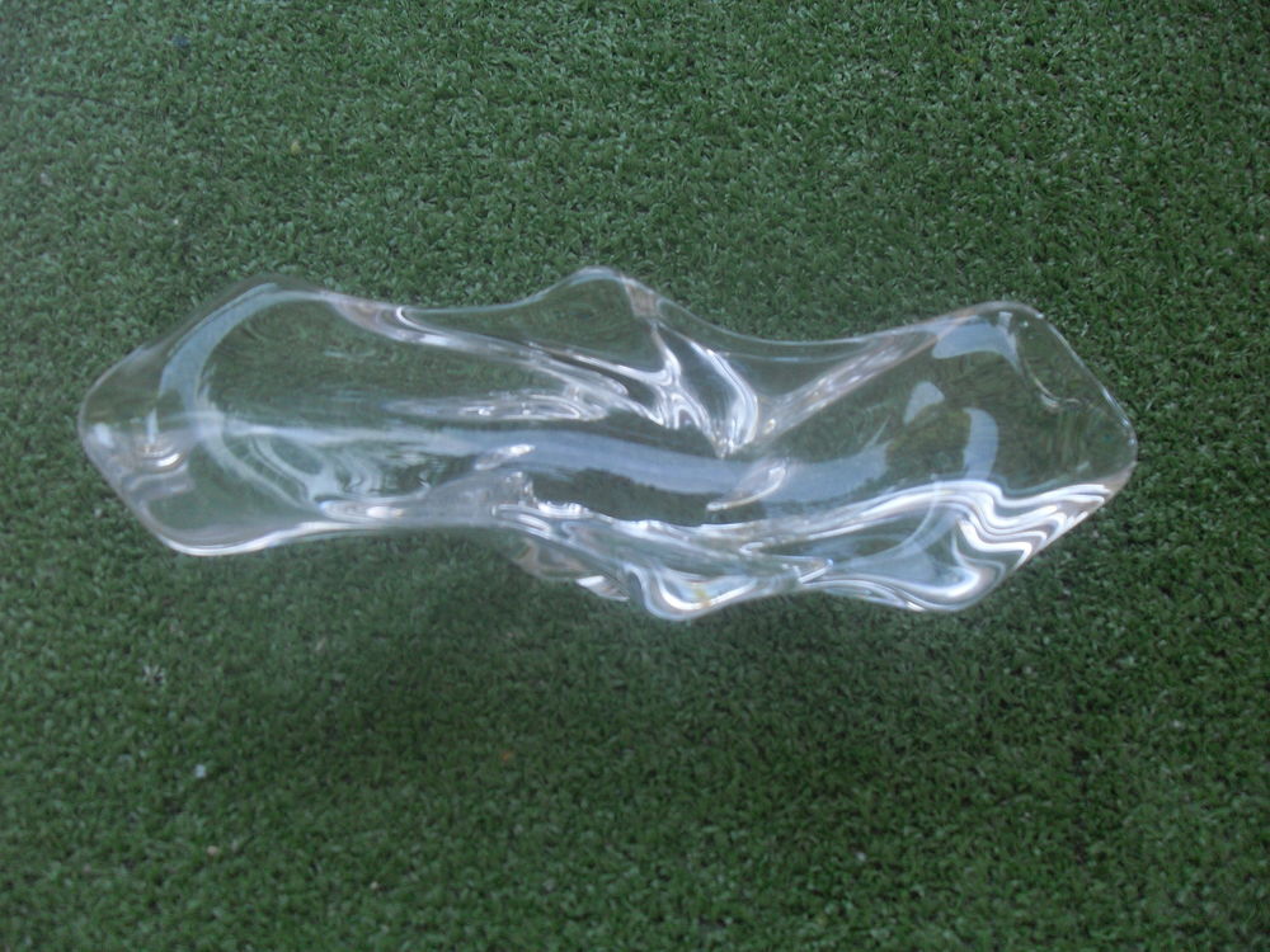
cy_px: 476
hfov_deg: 50.1
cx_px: 635
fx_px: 1357
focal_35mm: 37
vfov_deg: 38.7
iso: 100
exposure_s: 1/60
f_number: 2.8
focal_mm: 6.3
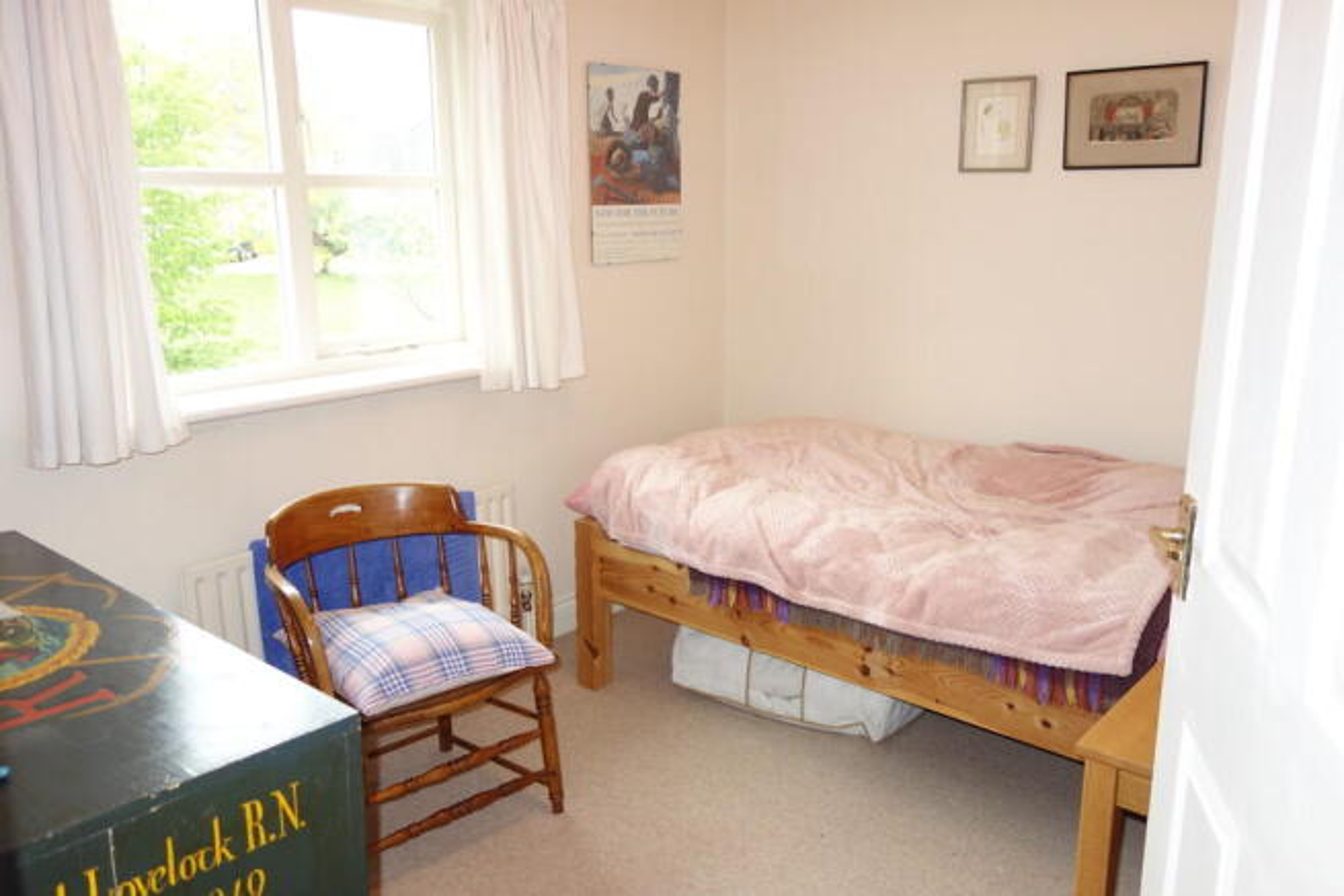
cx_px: 672
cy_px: 448
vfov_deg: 46.4
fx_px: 1045
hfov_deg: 65.5
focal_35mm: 28
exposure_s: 1/30
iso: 125
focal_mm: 10.4
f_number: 1.8
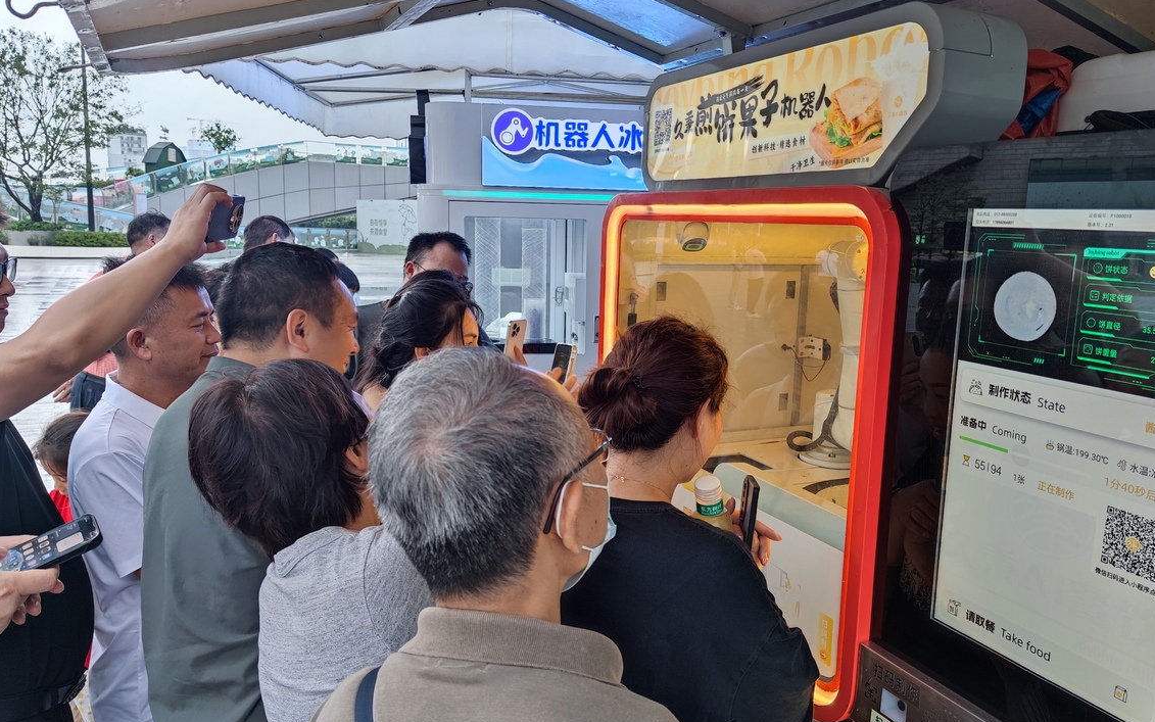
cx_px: 611
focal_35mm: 27
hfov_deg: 68.3
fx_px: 850
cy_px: 359
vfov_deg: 46.0
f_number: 1.85
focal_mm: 6.78
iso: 131
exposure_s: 1/36
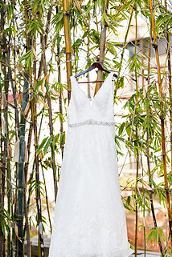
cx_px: 91
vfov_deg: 28.7
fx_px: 502
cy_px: 167
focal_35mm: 70
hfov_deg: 19.5
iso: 100
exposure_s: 1/500
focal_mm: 50
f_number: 1.4
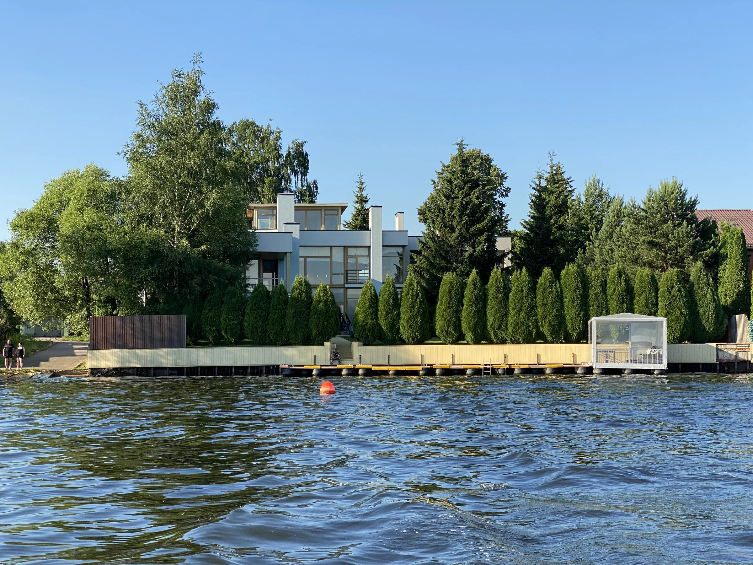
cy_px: 282
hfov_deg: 36.8
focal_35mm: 52
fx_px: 1131
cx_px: 376
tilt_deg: +3.3
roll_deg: +0.1
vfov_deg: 28.0
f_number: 2
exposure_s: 1/826
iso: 20
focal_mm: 6
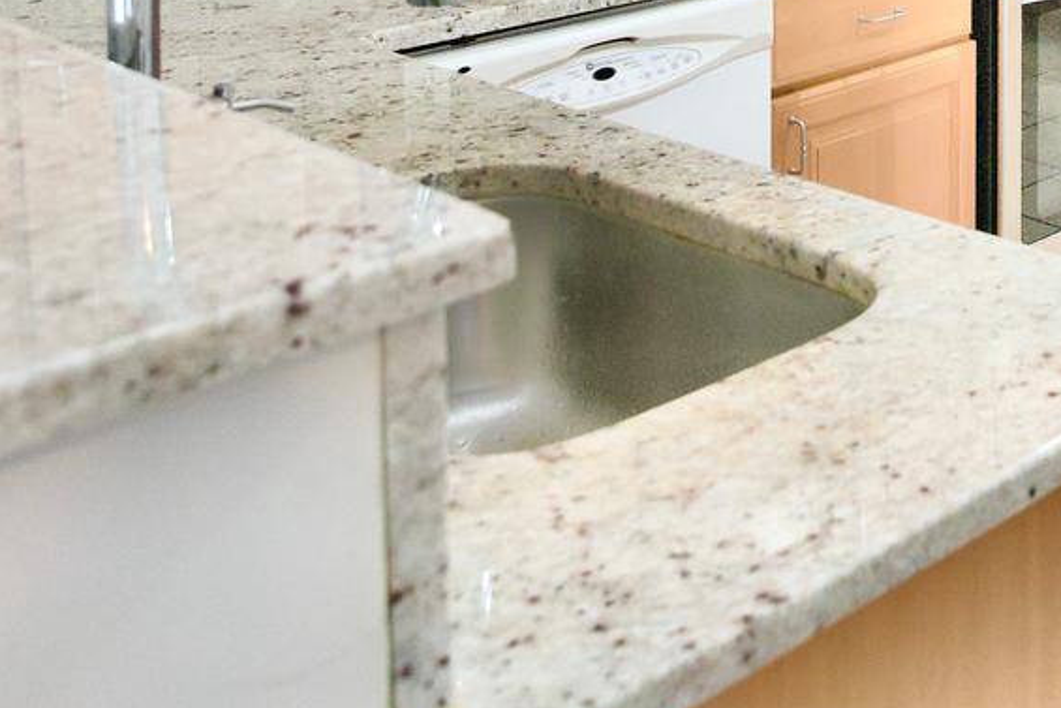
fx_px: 1710
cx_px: 1198
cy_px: -305
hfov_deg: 30.4
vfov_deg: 20.5
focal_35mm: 58
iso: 5000
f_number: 3.2
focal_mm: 16
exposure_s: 1/125
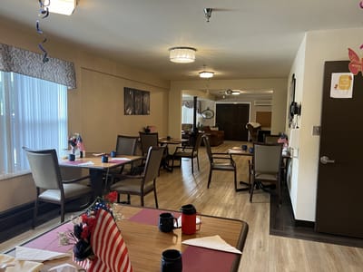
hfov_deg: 67.3
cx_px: 182
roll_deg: -1.0
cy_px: 136
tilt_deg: -5.4
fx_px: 273
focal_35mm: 26
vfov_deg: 53.1
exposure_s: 1/60
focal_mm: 5.7
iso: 125
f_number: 1.5
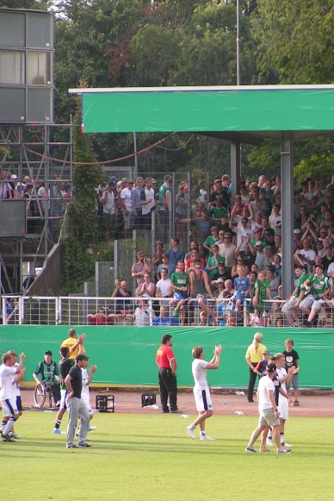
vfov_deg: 7.3
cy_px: 254
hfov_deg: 4.9
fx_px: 3920
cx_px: 330
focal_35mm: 282
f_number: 3.5
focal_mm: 30.1
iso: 50
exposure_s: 1/200
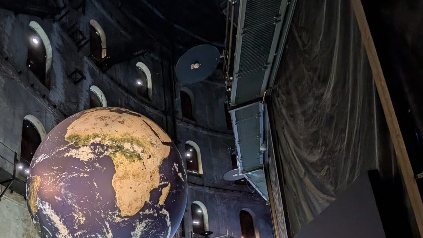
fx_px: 247
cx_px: 85
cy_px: 250
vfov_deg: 42.6
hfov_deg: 72.9
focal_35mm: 22
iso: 291
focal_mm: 2.02
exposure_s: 1/23.8
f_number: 1.7
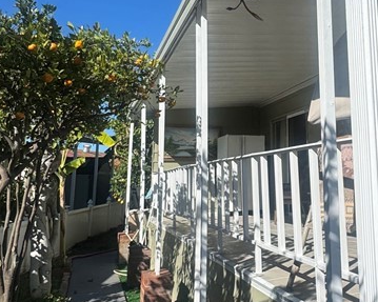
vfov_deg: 37.9
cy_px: 105
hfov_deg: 44.9
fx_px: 436
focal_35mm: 39
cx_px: 294
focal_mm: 2.22
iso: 50
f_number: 2.2
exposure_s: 1/3906
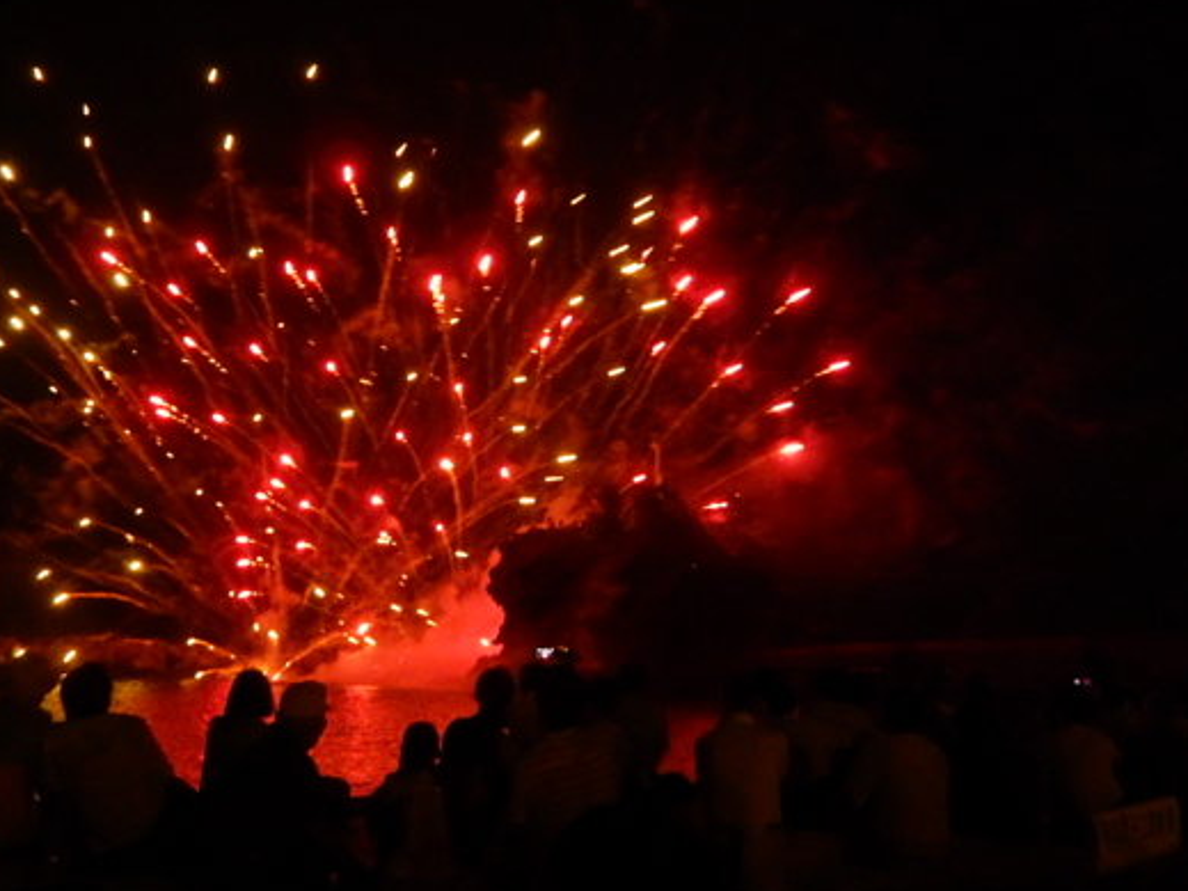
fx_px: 1270
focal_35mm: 37
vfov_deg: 38.6
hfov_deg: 50.0
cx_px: 515
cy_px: 410
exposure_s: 1/8
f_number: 3.8
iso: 1600
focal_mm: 5.7
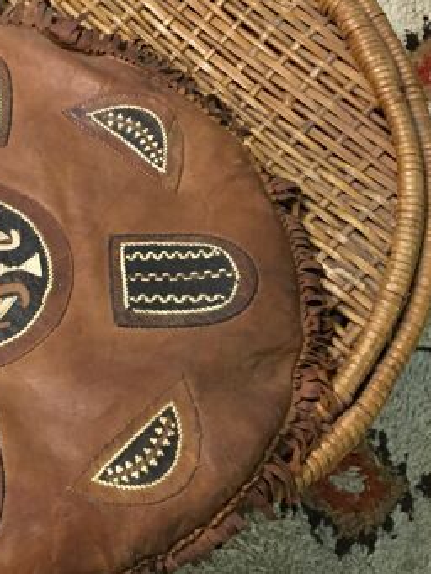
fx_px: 1128
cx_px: 27
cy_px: 310
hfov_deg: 21.1
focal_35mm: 68
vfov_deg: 28.5
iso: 250
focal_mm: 4.15
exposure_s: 1/33
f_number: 2.2
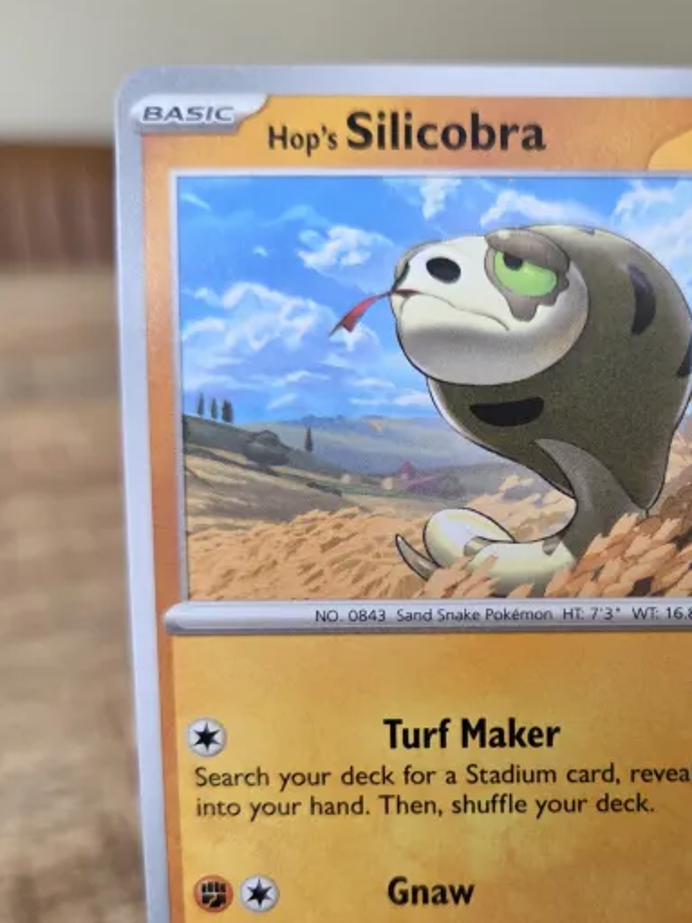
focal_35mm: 36
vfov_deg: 50.6
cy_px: 598
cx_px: 513
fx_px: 960
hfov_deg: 38.7
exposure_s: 1/100
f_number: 1.8
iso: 320
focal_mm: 5.4
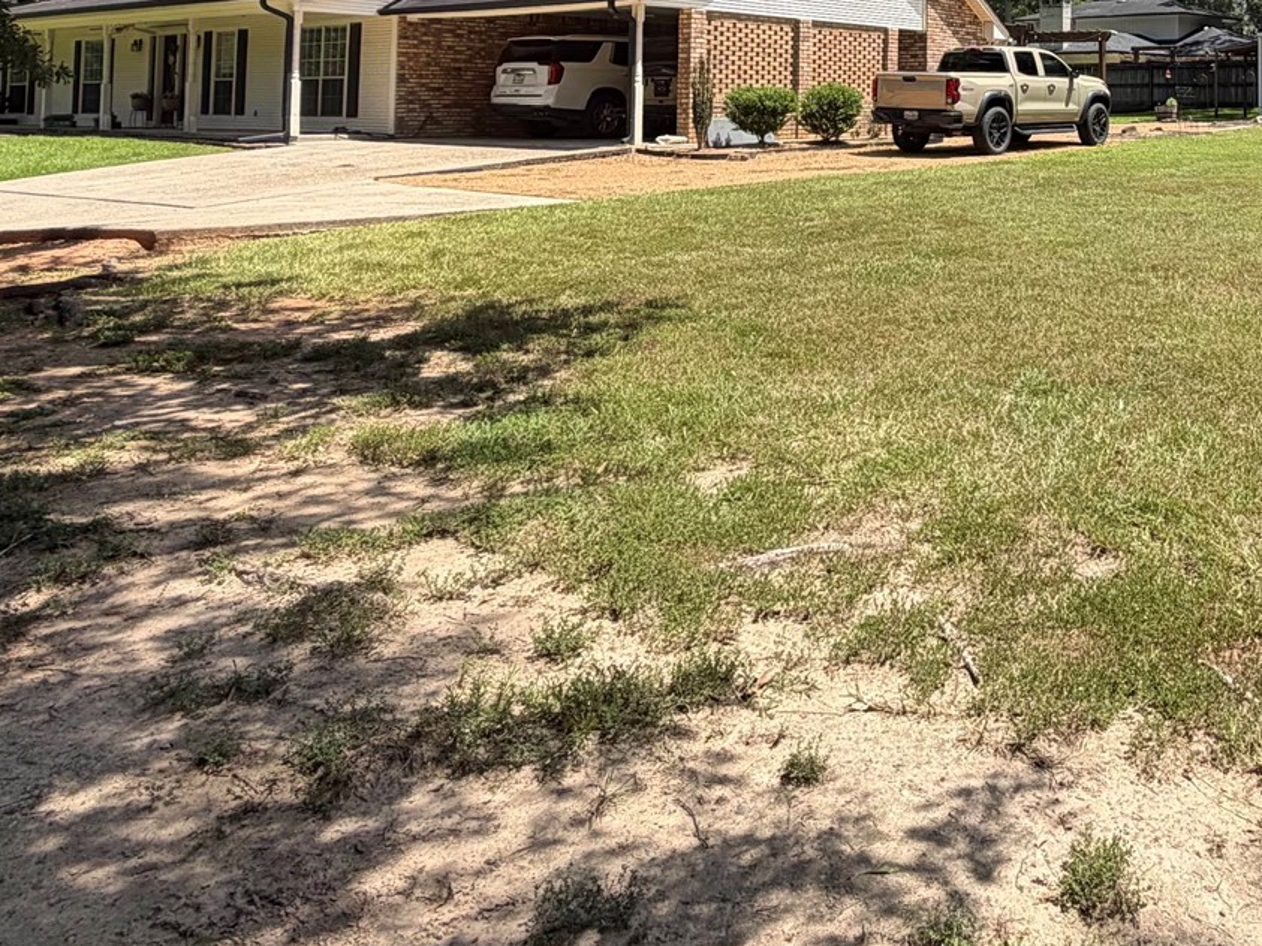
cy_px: 40
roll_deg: -0.4
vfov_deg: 38.0
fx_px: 1239
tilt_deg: +3.2
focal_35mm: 34
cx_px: 1030
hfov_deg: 50.3
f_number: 2.2
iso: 32
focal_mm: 2.22
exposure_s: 1/770
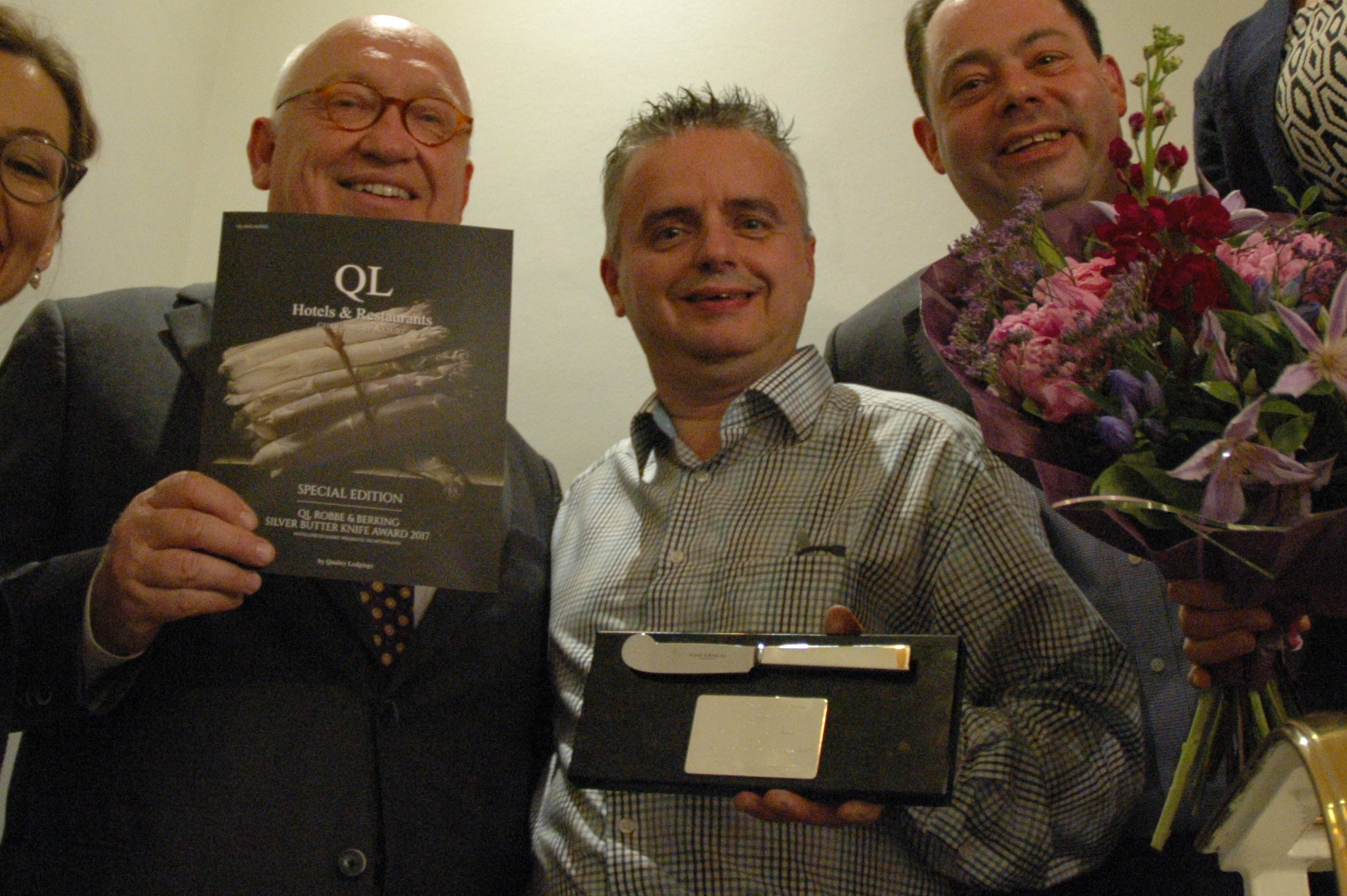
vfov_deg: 27.4
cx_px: 511
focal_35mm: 49
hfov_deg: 40.1
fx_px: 1832
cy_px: 338
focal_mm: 18
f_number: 3.5
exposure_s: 1/50
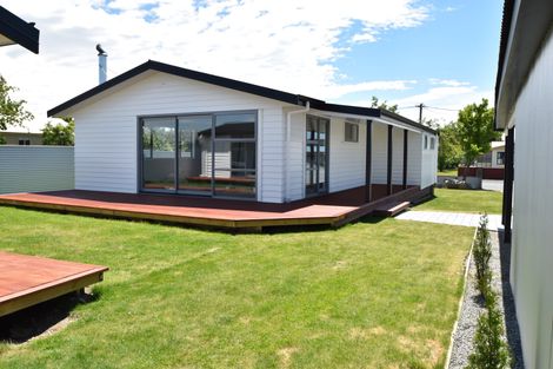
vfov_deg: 45.6
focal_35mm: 28
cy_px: 184
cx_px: 276
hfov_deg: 64.6
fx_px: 438
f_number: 10
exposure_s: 1/400
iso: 200
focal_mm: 19
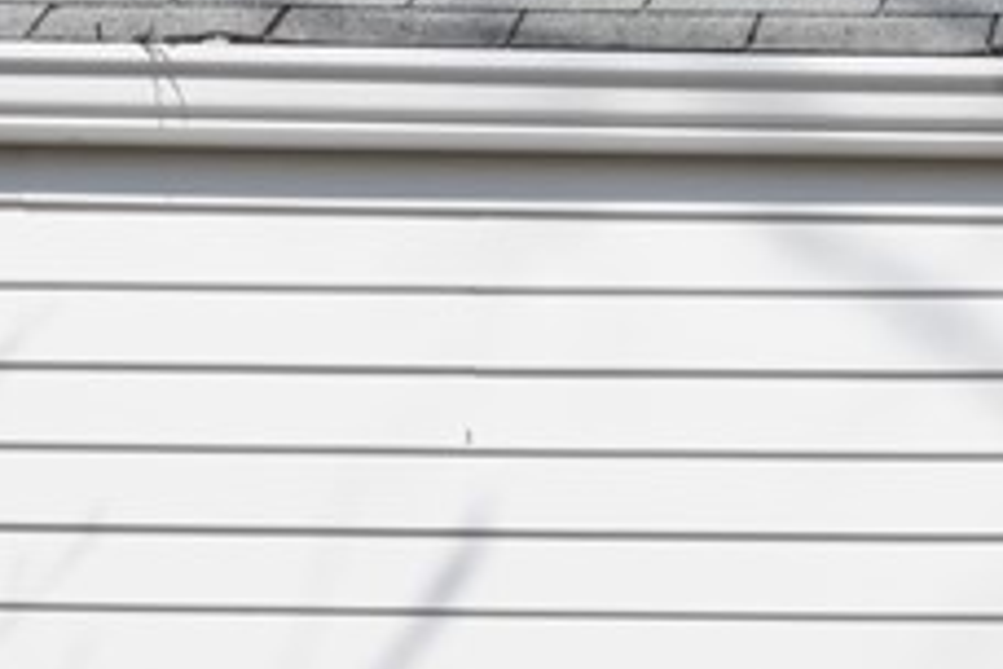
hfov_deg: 12.6
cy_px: 1171
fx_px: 4374
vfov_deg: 8.4
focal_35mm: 157
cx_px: 1351
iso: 400
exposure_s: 1/400
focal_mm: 22
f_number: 14
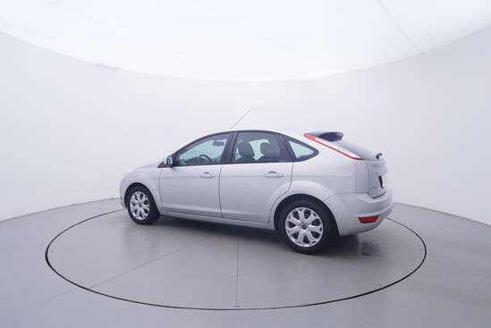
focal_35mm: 22
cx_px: 246
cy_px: 164
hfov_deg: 77.3
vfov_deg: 56.2
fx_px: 307
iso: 200
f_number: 5
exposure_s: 1/80
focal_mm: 15
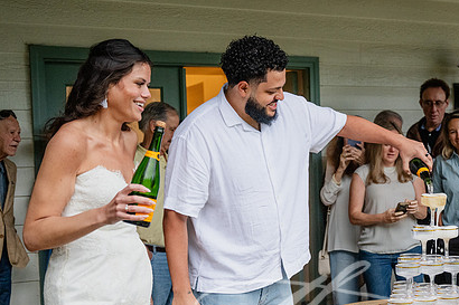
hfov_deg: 34.1
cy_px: 198
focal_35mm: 58
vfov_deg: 23.3
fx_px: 739
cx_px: 320
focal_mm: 38
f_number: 2.8
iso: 2200
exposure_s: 1/250
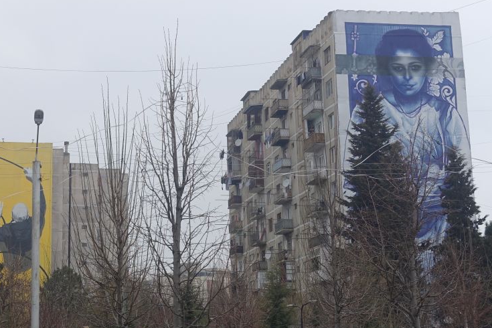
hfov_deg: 28.8
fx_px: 916
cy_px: 191
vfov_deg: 20.3
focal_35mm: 67
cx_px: 43
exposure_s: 1/125
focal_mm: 13.34
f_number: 5.6
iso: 125
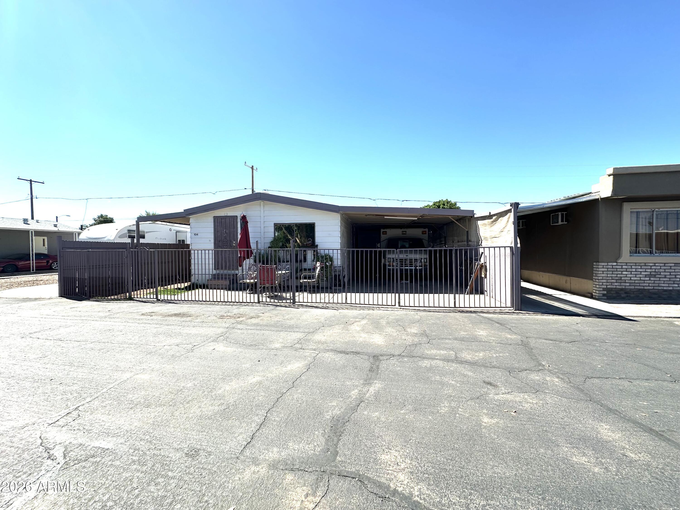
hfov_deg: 102.1
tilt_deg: -0.7
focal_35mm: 14
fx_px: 275
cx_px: 340
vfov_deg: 85.7
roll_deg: -0.2
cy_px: 255
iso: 50
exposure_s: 1/1667
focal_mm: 2.22
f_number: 2.2
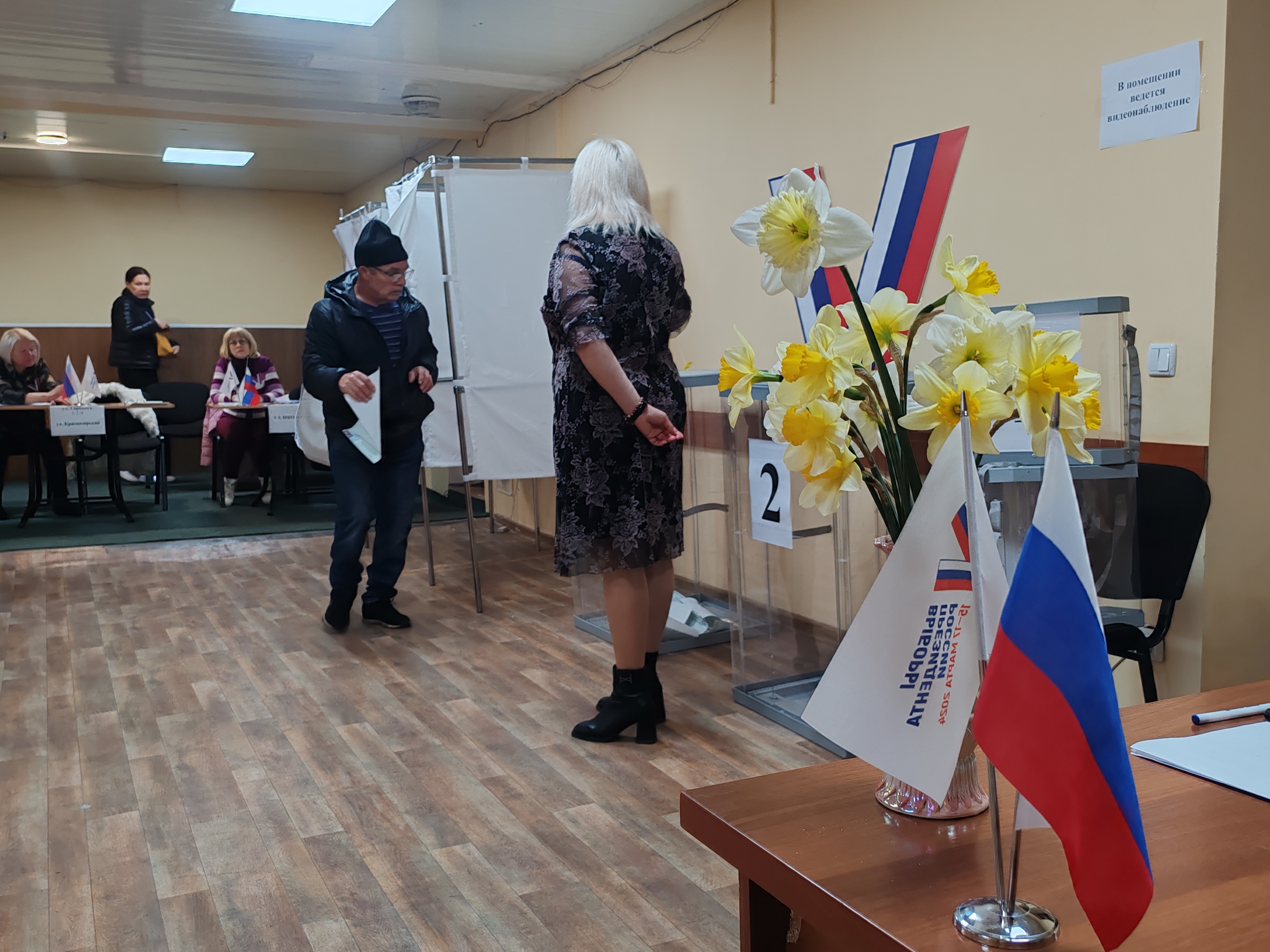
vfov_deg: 41.8
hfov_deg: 54.0
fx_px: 1247
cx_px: 635
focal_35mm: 34
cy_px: 476
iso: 400
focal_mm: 6.12
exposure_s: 1/100
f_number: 1.9
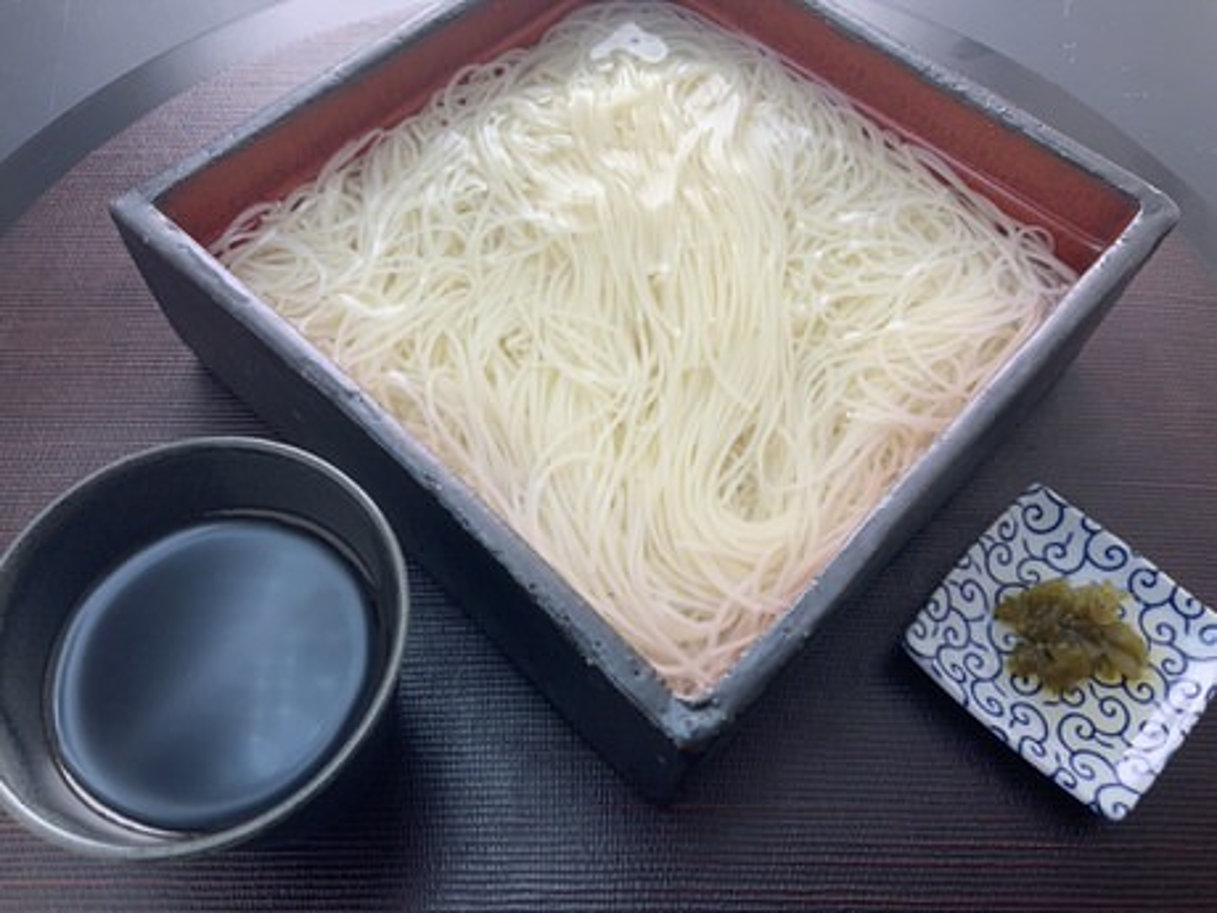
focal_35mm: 29
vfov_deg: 48.2
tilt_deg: -59.6
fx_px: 1020
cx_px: 608
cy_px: 456
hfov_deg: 61.7
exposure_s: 1/120
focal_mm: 3
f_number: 1.8
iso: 32
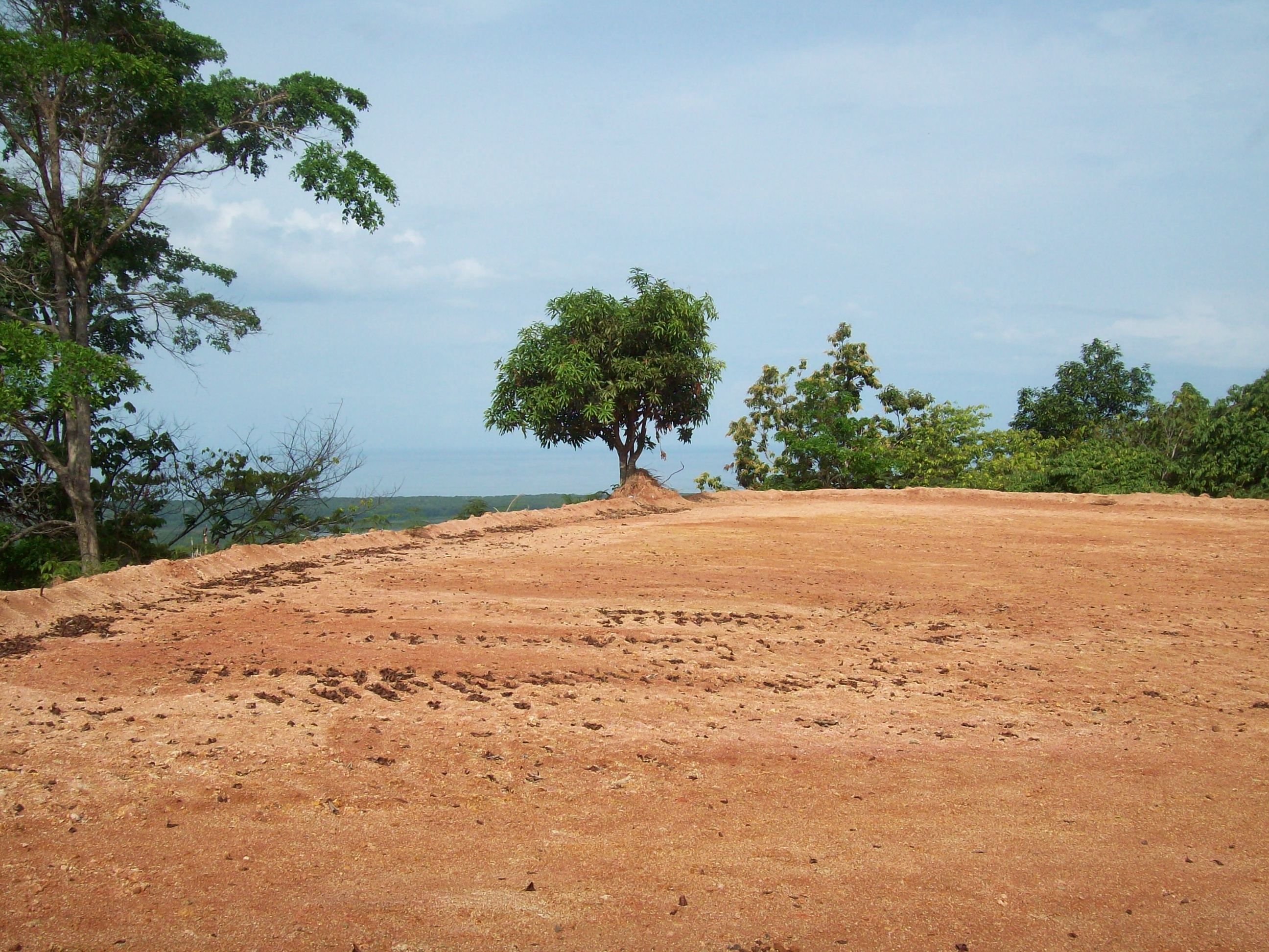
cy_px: 476
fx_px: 1320
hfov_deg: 51.4
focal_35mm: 36
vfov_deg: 39.7
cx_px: 634
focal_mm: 6
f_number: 4.8
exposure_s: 1/754
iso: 80
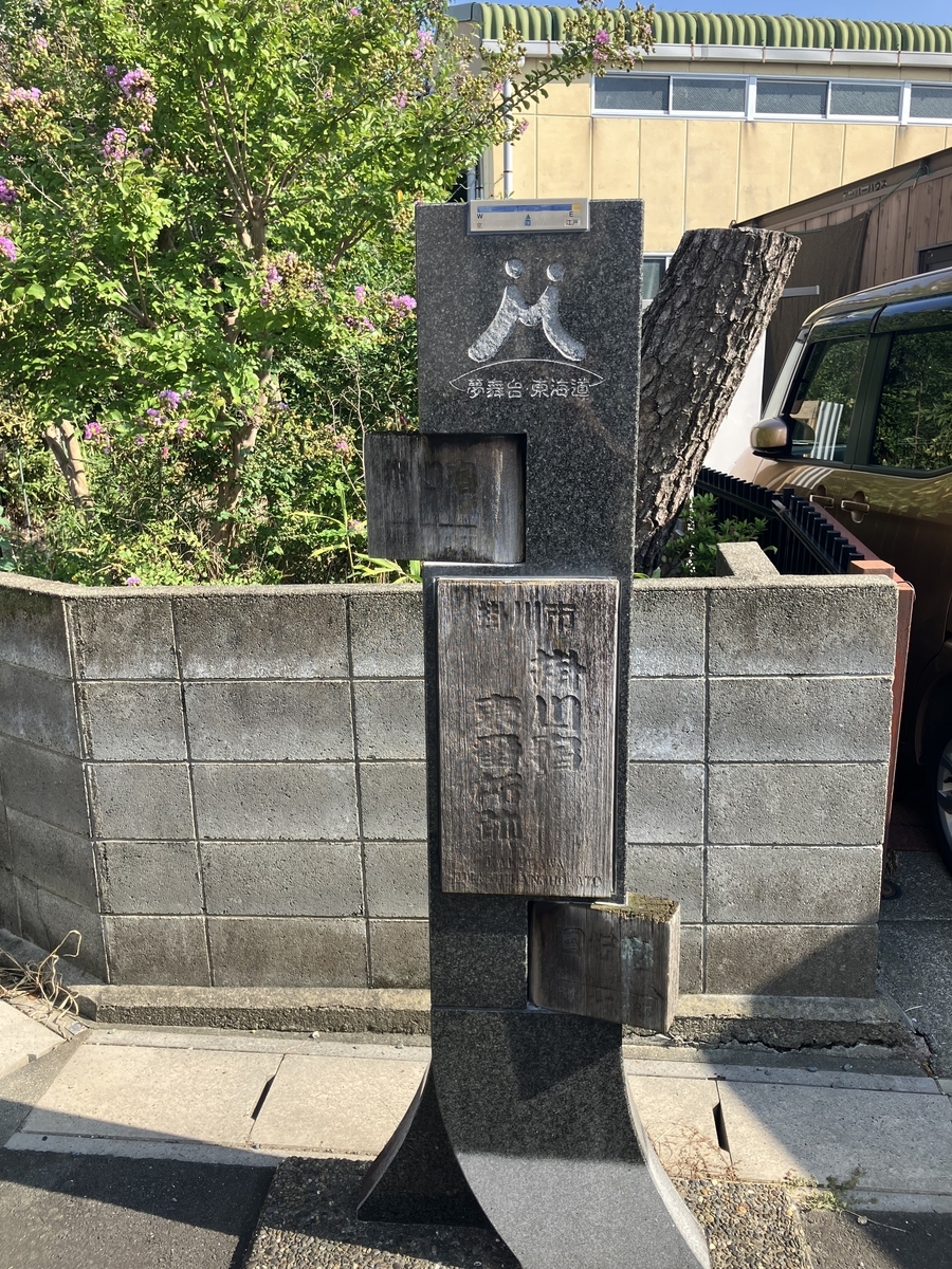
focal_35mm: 28
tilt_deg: -13.1
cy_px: 634
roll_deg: +0.4
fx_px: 1027
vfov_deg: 63.4
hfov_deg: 49.7
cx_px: 476
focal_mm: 3.99
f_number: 1.8
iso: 32
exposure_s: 1/558
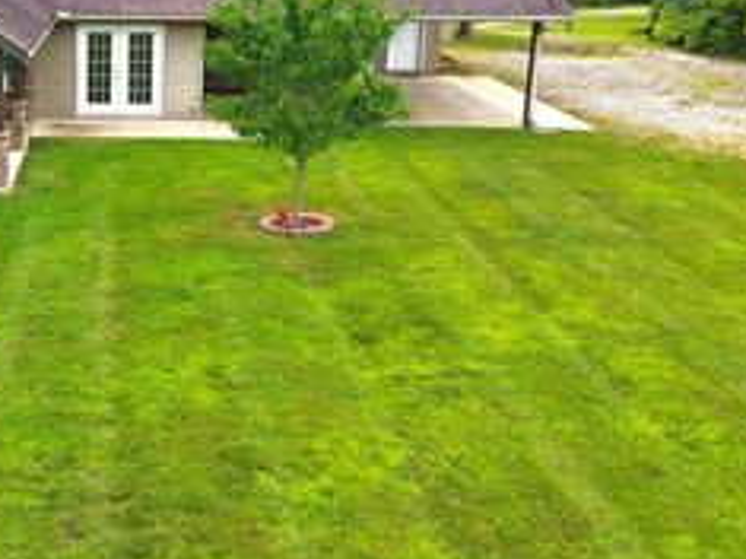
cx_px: 86
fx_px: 1099
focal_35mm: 51
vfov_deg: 28.3
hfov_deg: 35.5
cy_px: 173
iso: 100
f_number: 1.8
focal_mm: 8.67
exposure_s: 1/640
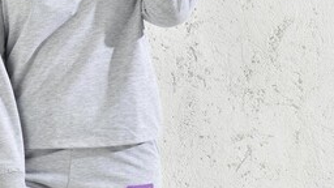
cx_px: 65
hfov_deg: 16.5
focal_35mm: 129
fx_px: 1142
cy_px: 178
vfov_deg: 9.4
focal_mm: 42
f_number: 7.1
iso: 100
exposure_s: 1/160
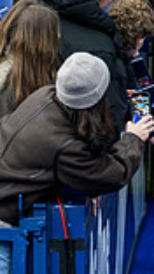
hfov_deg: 2.9
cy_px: 232
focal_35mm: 421
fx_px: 3050
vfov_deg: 5.1
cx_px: 383
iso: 2500
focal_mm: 93
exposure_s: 1/1250
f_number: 4.5
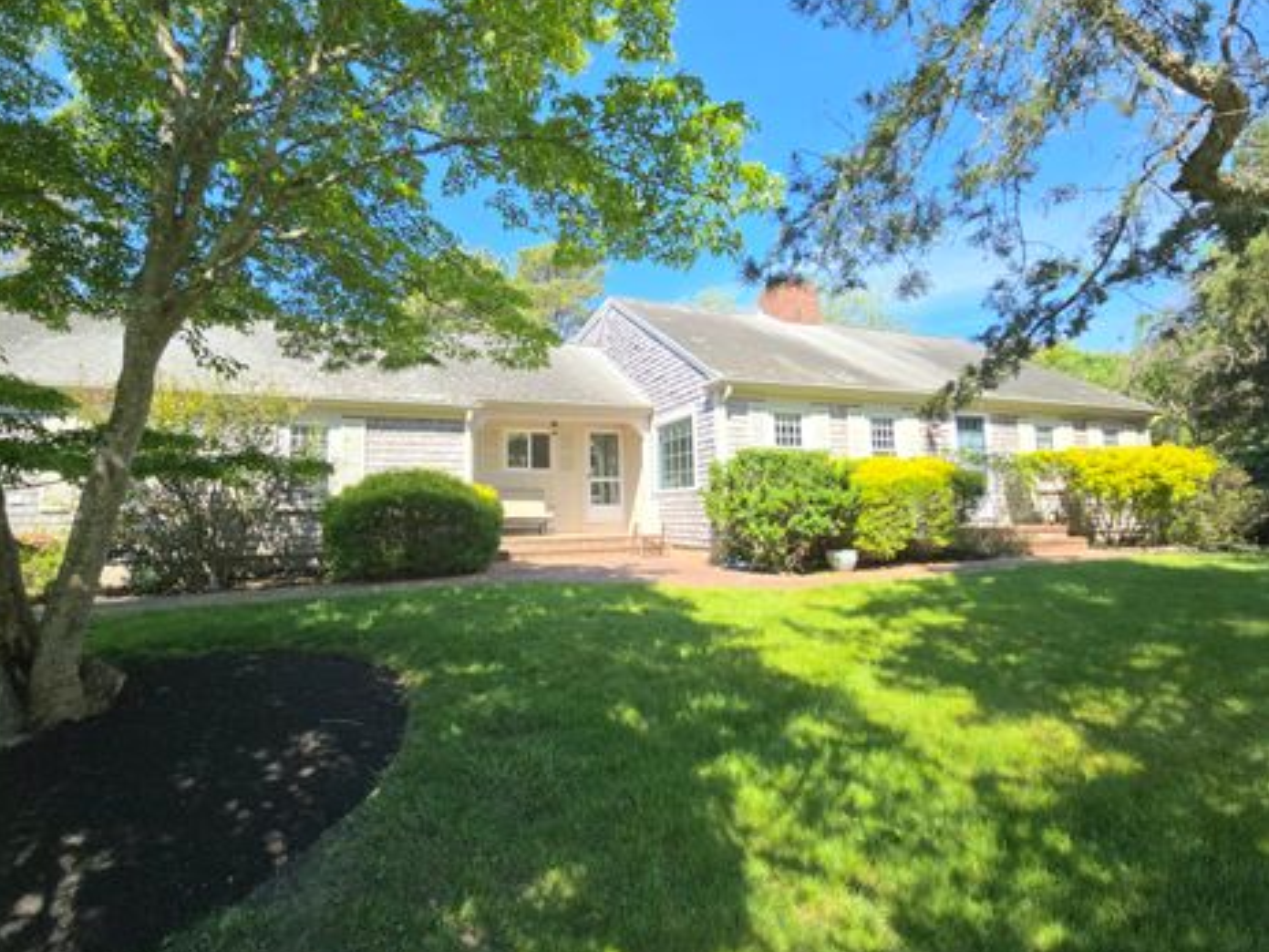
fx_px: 513
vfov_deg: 85.7
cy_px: 477
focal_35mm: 14
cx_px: 588
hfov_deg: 101.9
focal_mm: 2.2
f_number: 2.2
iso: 50
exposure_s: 1/833
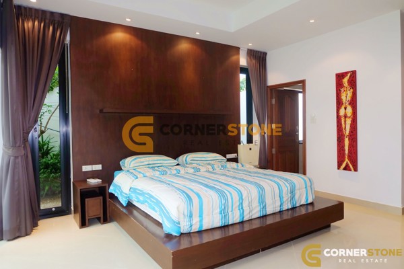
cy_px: 134
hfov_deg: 73.7
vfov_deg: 53.1
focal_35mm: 24
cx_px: 202
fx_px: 269
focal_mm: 16
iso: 200
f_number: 3.5
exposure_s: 1/30
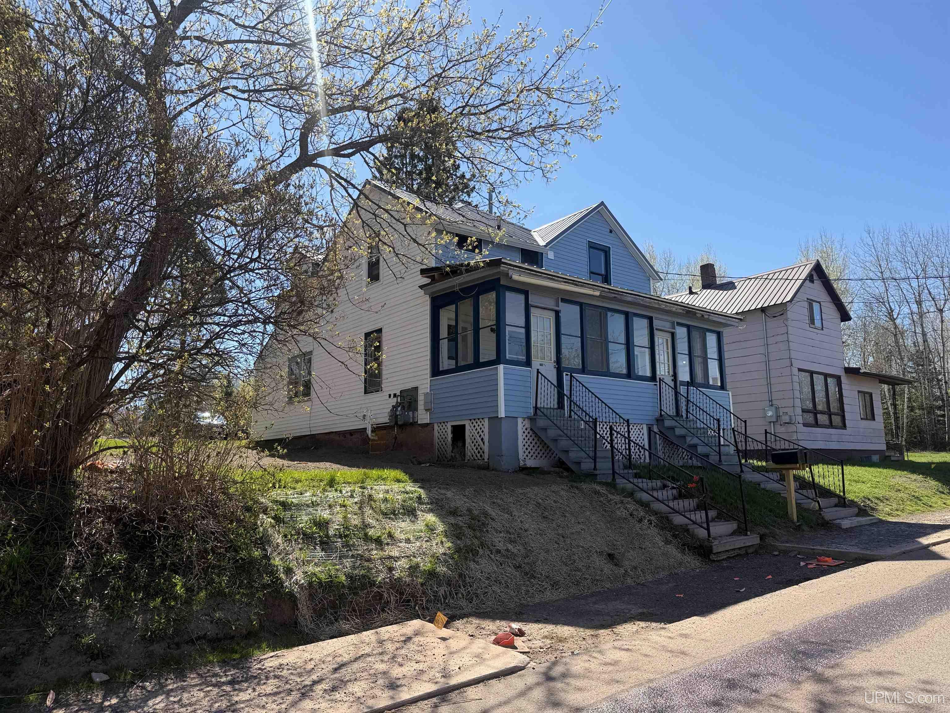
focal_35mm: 24
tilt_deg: +8.5
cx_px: 475
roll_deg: +0.4
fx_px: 659
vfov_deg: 56.8
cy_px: 356
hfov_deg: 71.6
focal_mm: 6.76
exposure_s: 1/2525
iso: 80
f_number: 1.78
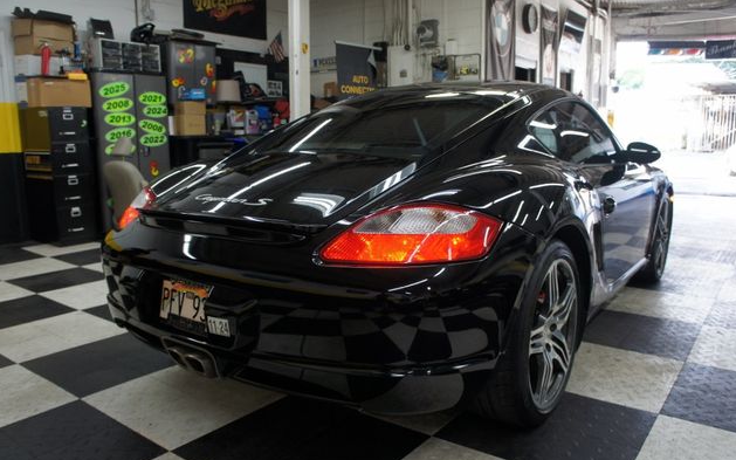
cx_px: 365
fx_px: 562
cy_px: 247
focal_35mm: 28
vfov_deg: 44.5
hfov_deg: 66.5
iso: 200
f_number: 4
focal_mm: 18
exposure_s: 1/40
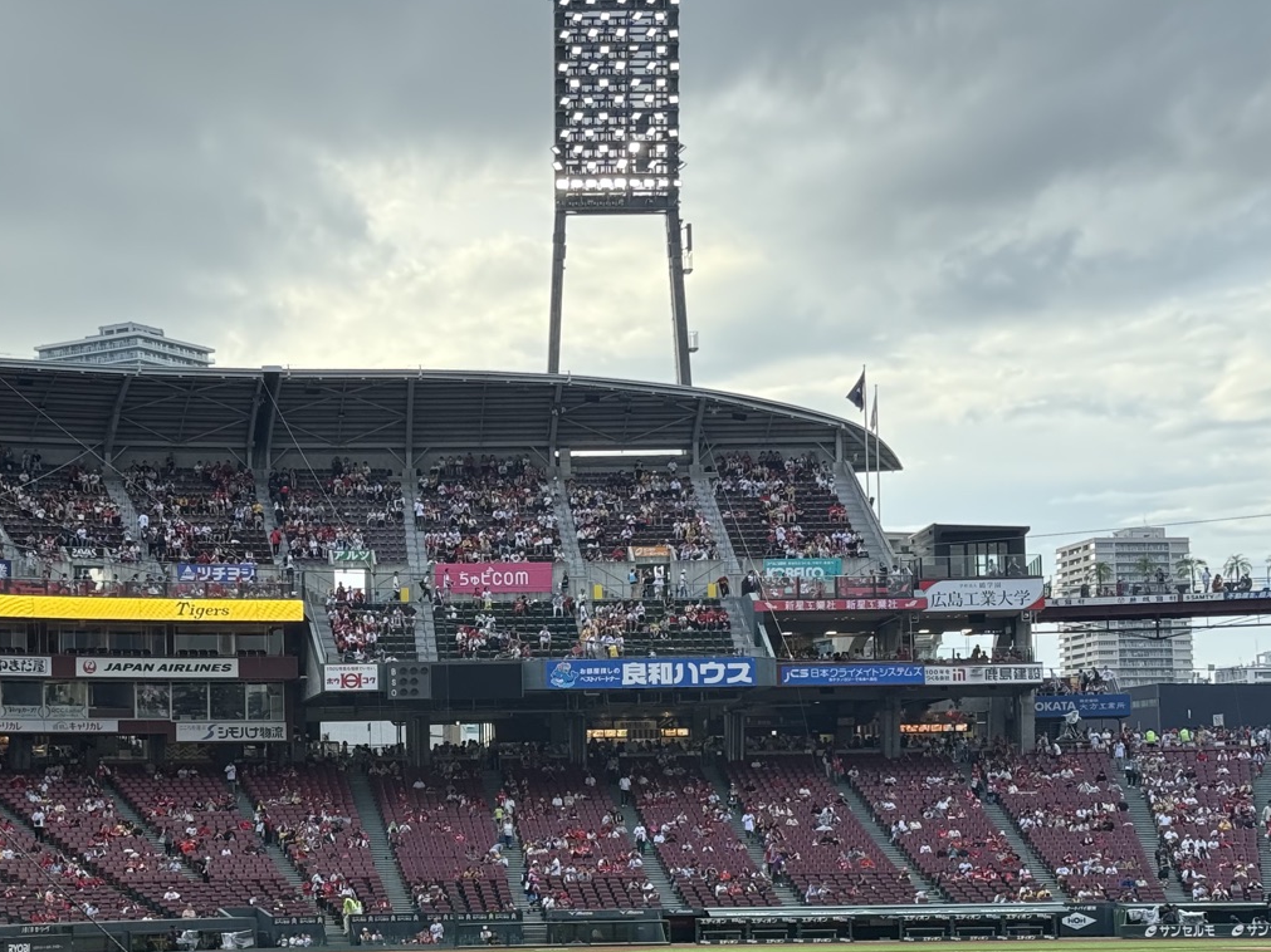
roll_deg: +0.9
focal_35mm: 76
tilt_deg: +4.7
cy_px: 667
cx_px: 429
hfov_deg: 25.5
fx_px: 2790
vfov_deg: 19.3
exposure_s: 1/620
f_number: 1.78
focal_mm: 6.76
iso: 100
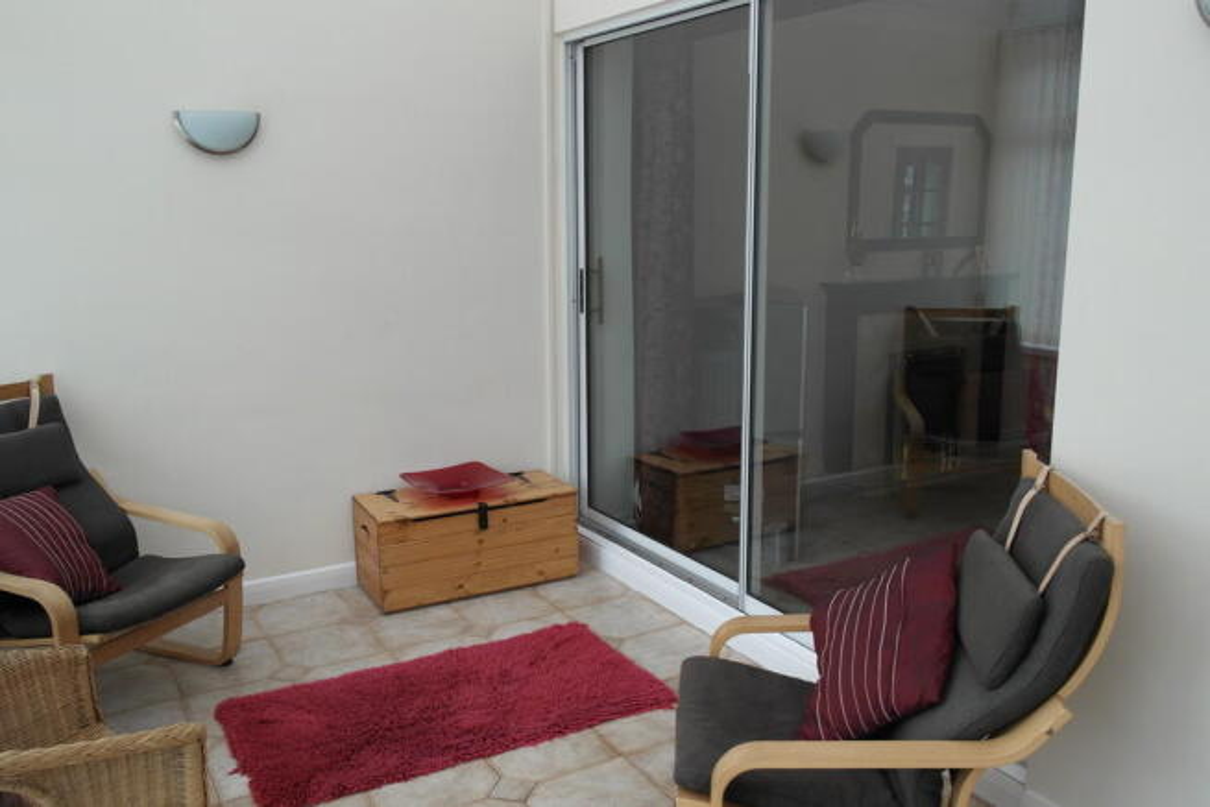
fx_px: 1008
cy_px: 404
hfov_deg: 61.9
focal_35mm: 30
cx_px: 605
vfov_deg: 43.6
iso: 100
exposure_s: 1/80
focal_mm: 20
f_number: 3.5
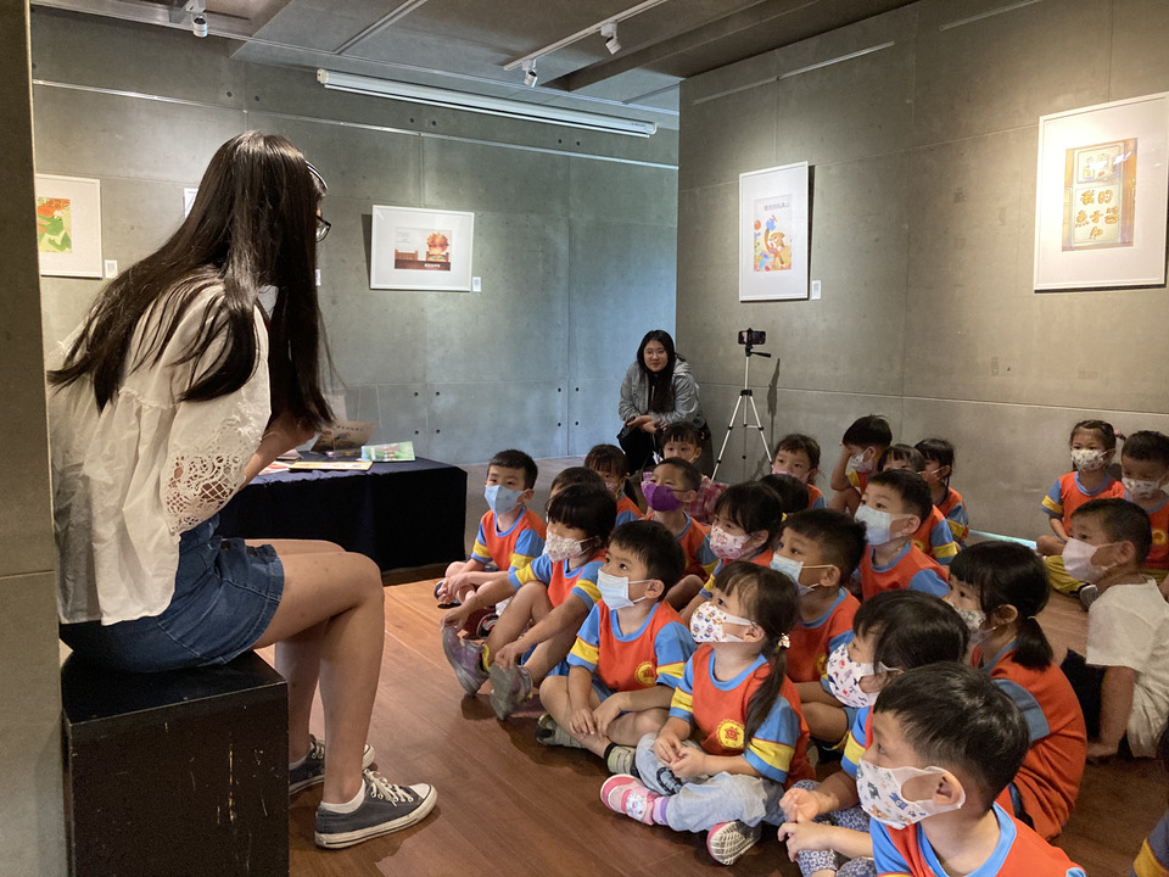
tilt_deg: -6.2
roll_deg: +0.2
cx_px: 584
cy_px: 438
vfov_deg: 49.7
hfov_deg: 63.4
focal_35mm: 28
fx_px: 946
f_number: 1.8
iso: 400
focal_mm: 3.99
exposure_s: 1/37
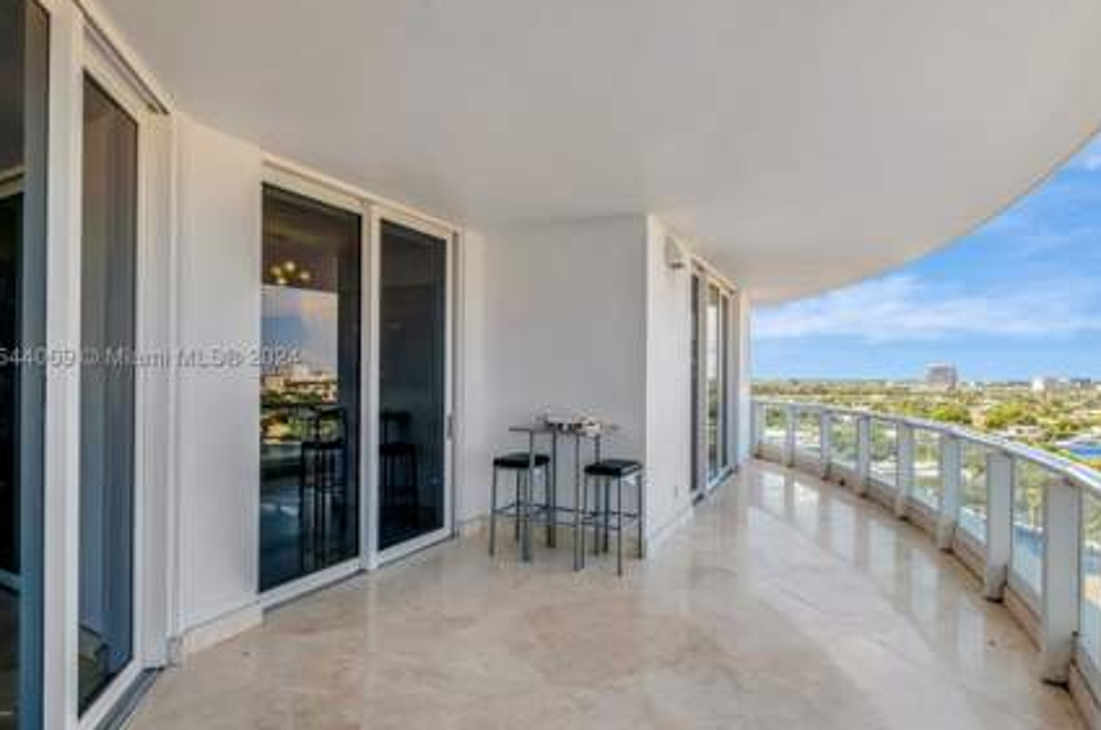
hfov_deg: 93.3
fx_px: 519
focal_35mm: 17
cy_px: 360
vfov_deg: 70.2
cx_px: 571
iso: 640
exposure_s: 1/1250
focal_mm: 10
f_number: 9
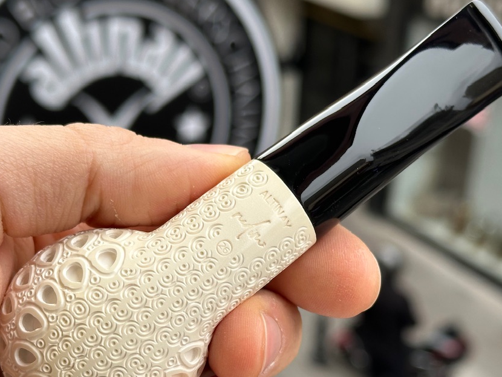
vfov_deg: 19.9
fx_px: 1073
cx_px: 226
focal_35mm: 74
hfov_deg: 26.3
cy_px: 229
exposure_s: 1/301
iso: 64
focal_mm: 6.86
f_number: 1.78
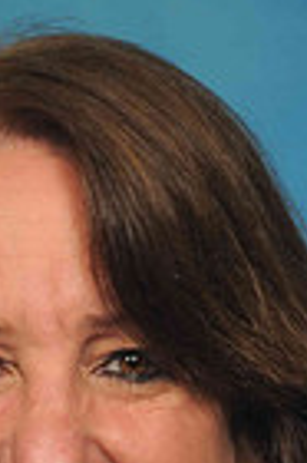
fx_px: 7714
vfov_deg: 3.4
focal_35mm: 602
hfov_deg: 2.3
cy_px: 549
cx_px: 35
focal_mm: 125
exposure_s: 1/60
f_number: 5.6
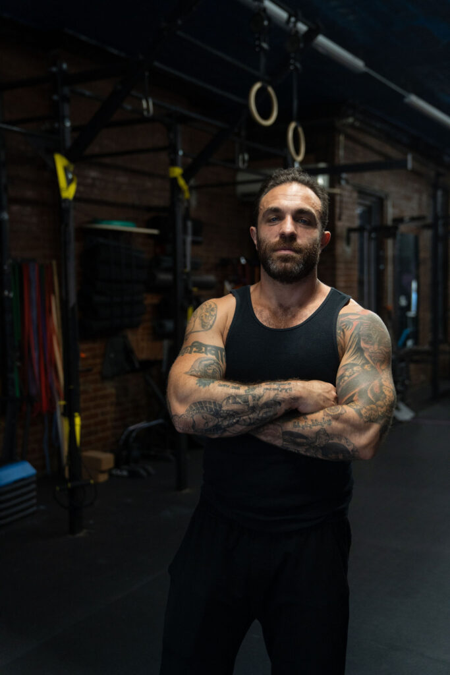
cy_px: 338
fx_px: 787
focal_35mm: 42
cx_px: 225
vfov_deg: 46.4
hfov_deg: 31.9
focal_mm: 42
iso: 2500
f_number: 2.8
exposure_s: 1/200
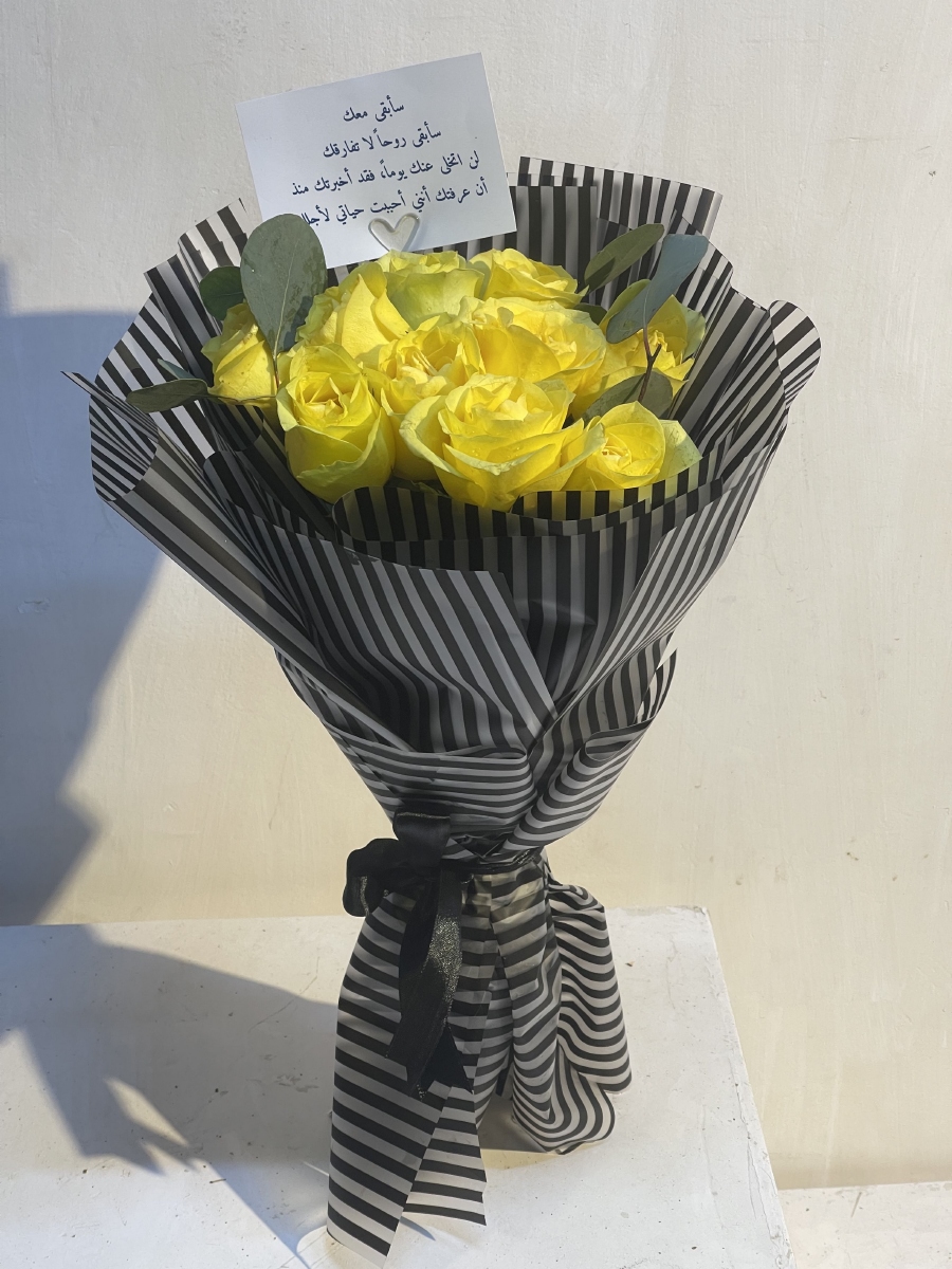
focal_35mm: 64
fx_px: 2347
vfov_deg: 30.3
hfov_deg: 22.9
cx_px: 476
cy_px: 634
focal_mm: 7.5
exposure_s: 1/100
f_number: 2.2
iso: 100
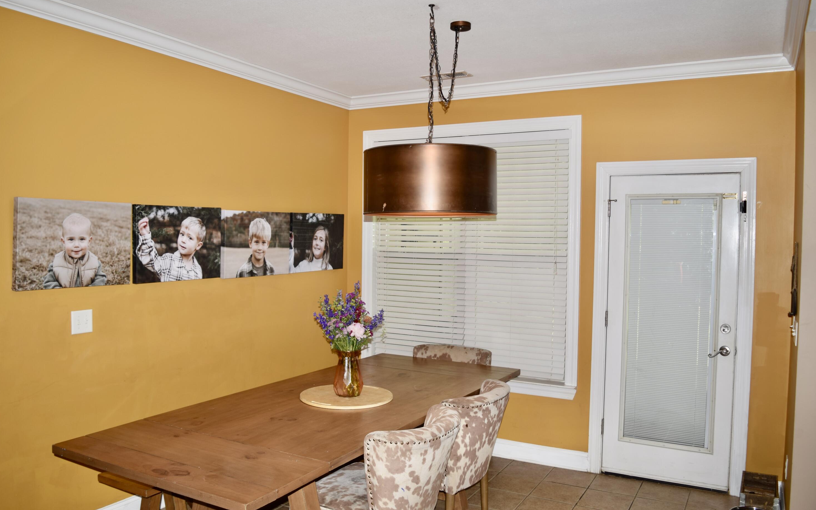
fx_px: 623
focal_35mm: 28
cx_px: 403
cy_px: 260
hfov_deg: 66.5
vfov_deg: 44.5
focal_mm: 18
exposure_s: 1/60
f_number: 3.5
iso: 100
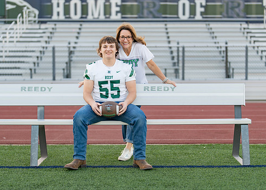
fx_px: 536
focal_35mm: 71
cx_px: 131
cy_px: 95
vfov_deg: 20.1
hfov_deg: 27.9
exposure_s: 1/800
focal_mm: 50
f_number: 1.2
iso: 100
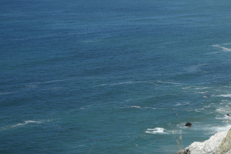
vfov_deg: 9.2
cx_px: 320
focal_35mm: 148
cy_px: -24
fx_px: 950
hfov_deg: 13.3
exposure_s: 1/1600
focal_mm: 50
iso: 160
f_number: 4.5
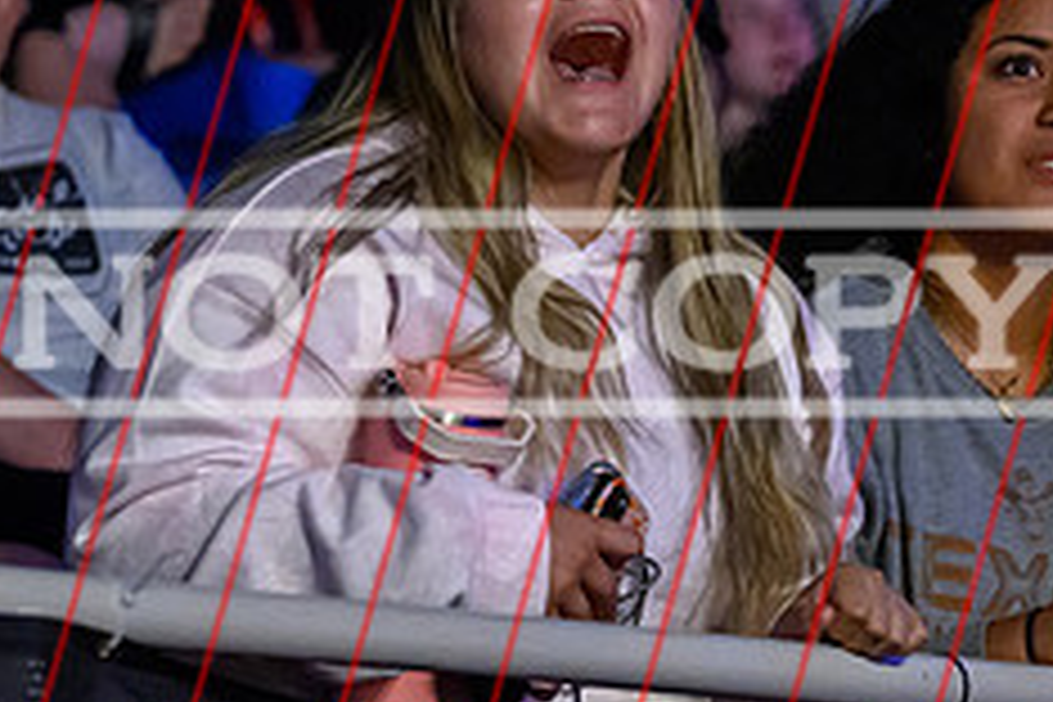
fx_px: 8277
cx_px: 629
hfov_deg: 7.3
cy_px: 435
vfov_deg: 4.9
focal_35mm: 283
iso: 11400
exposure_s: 1/800
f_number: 2.8
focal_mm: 94
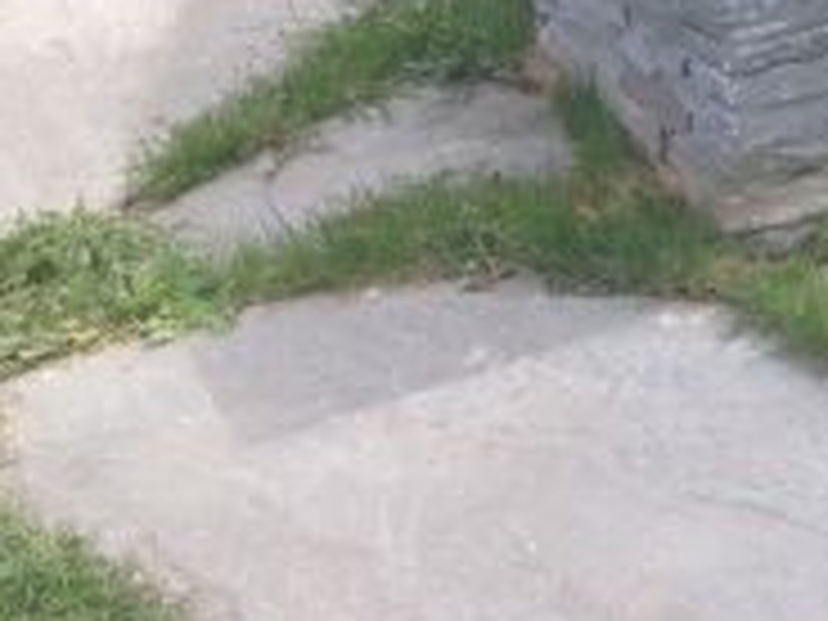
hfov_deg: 15.6
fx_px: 2751
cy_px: 27
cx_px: 1292
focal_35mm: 115
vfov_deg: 12.7
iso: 50
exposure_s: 1/448
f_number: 2.4
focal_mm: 4.12
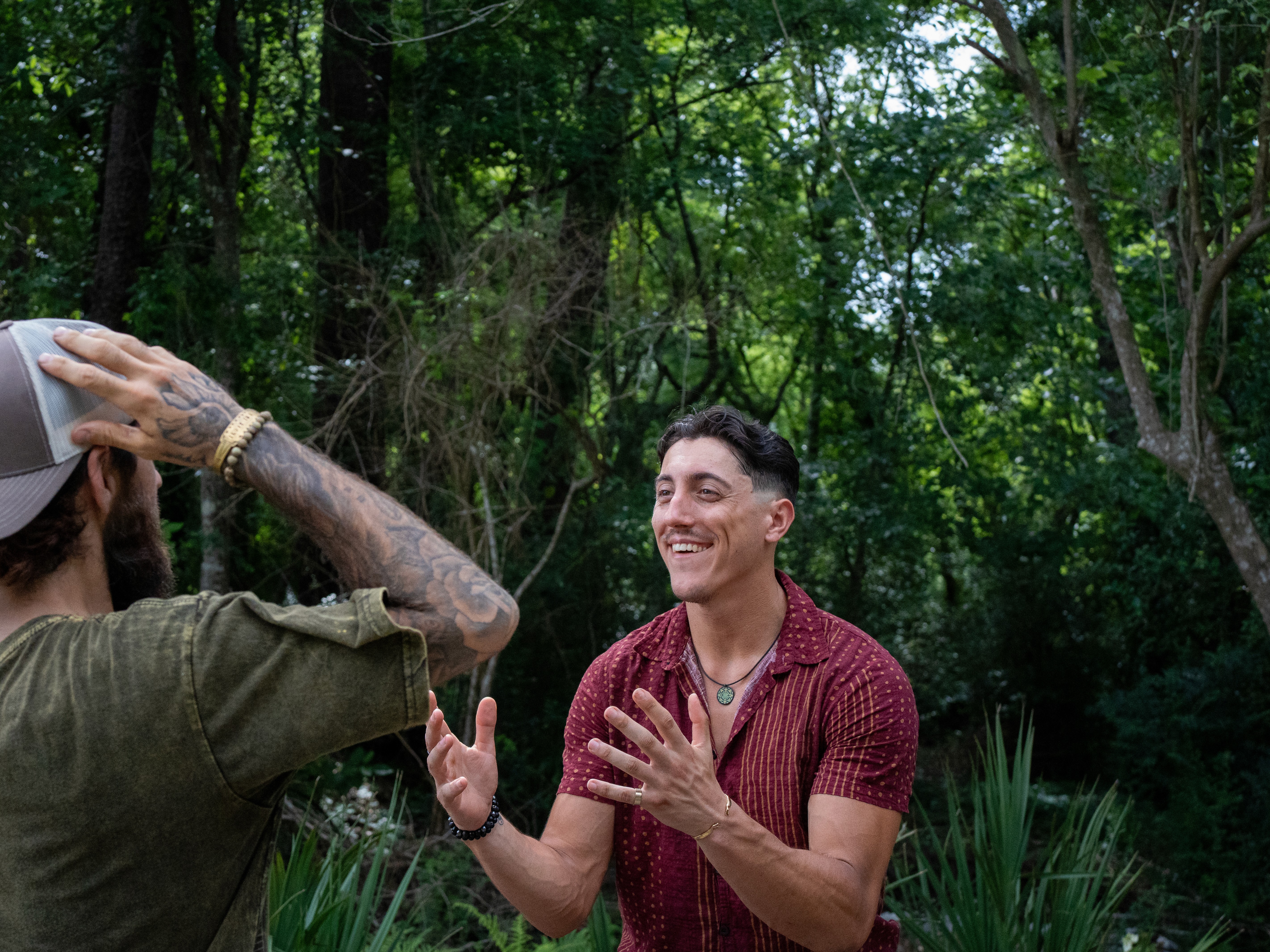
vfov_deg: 27.4
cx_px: 529
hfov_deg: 35.9
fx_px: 1956
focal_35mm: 53
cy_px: 501
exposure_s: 1/4000
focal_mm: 45
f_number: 5.6
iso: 6400
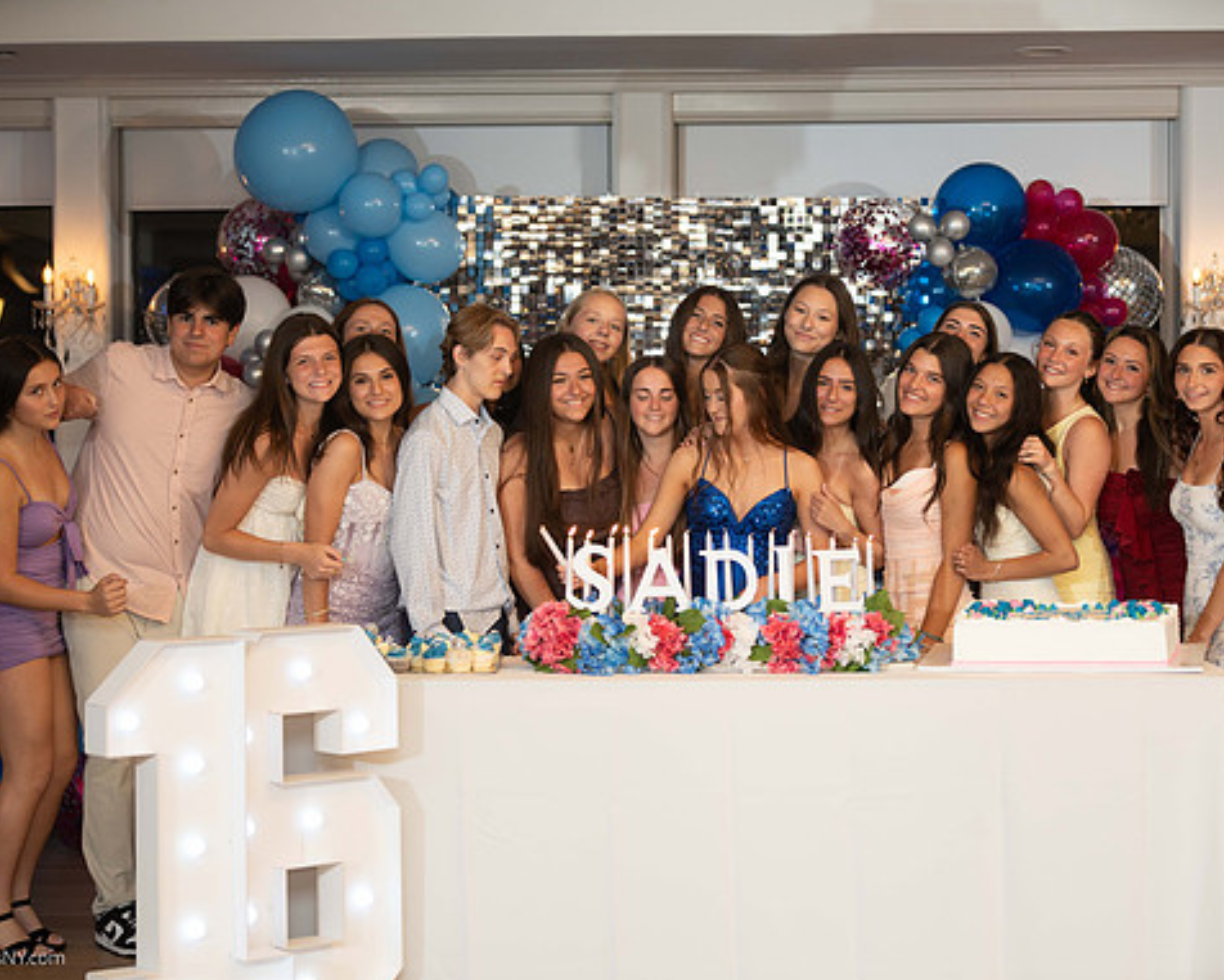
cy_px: 487
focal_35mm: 80
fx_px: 2899
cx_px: 625
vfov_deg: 19.2
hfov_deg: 23.8
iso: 800
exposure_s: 1/125
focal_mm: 70
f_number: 2.8
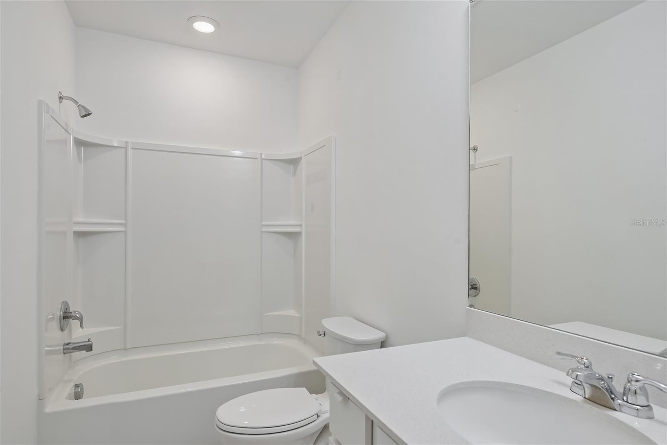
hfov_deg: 85.4
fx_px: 361
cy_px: 222
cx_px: 334
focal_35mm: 20
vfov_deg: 63.2
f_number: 8
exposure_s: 1/60
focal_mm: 19.5
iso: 400
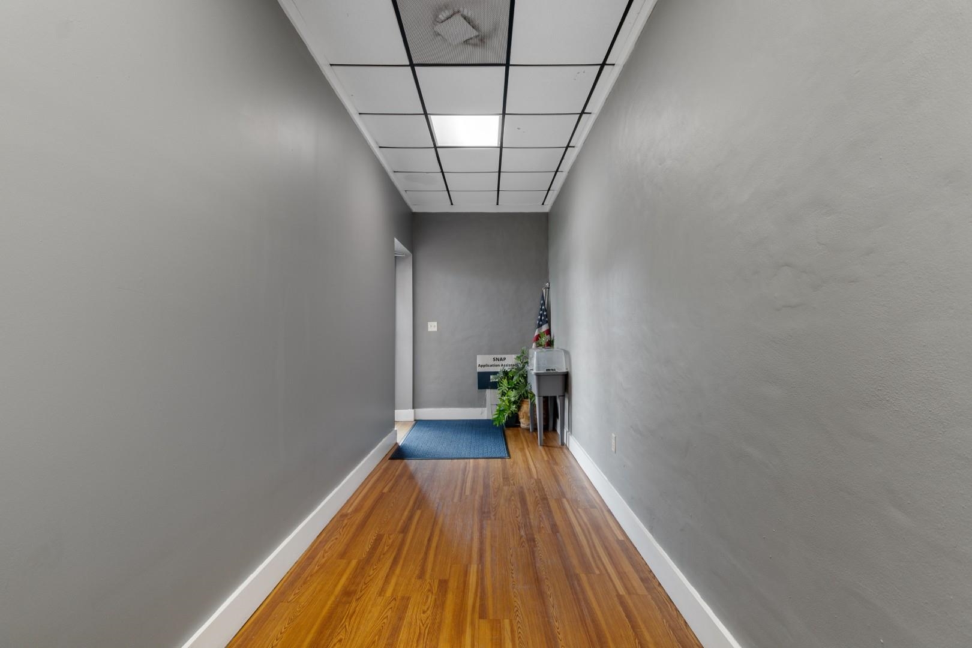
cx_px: 486
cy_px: 324
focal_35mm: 15
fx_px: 405
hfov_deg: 100.4
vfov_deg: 77.3
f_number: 4.5
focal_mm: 10
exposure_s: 1/10
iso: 100
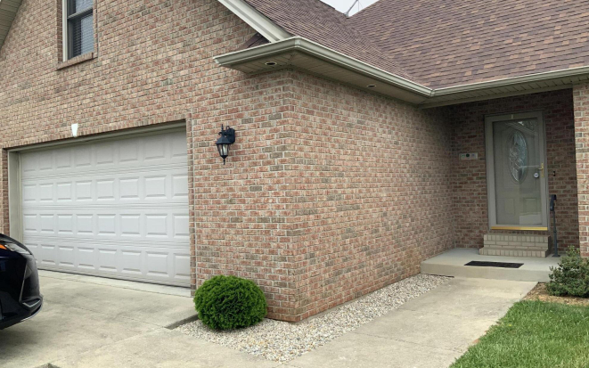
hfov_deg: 61.2
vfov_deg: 40.6
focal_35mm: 31
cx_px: 293
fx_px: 498
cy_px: 178
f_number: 1.8
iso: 16
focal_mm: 3
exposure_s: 1/804
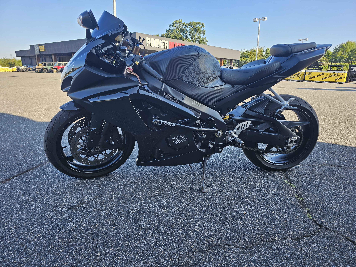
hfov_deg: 73.9
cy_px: 134
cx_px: 178
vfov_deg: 58.9
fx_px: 237
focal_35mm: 23
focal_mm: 6.3
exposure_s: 1/180
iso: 16
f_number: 1.7
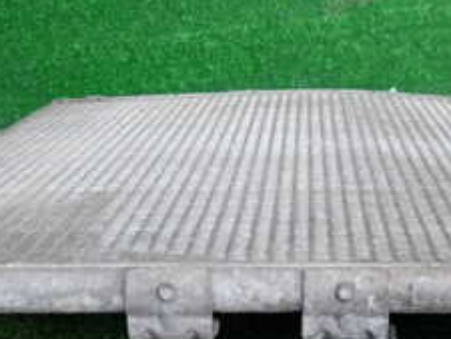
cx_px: 269
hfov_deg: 24.4
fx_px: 1043
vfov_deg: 18.4
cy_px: 189
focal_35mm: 80
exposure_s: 1/100
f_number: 2.3
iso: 200
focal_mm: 5.4
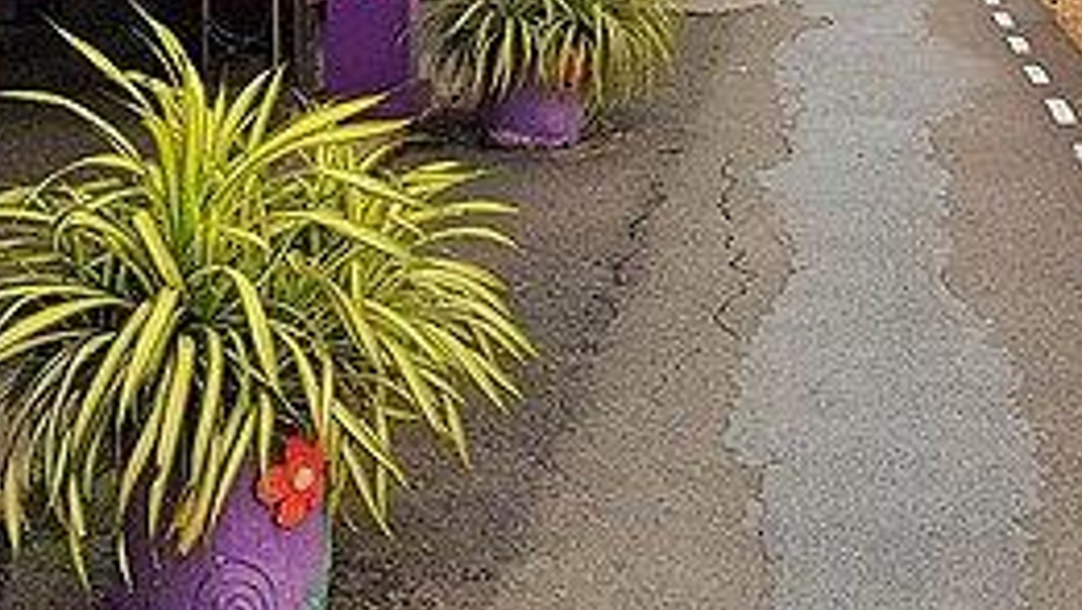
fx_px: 1808
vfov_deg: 17.7
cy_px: -214
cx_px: 1012
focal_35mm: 63
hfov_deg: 31.5
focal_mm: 4.2
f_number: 1.7
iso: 40
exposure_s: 1/1544
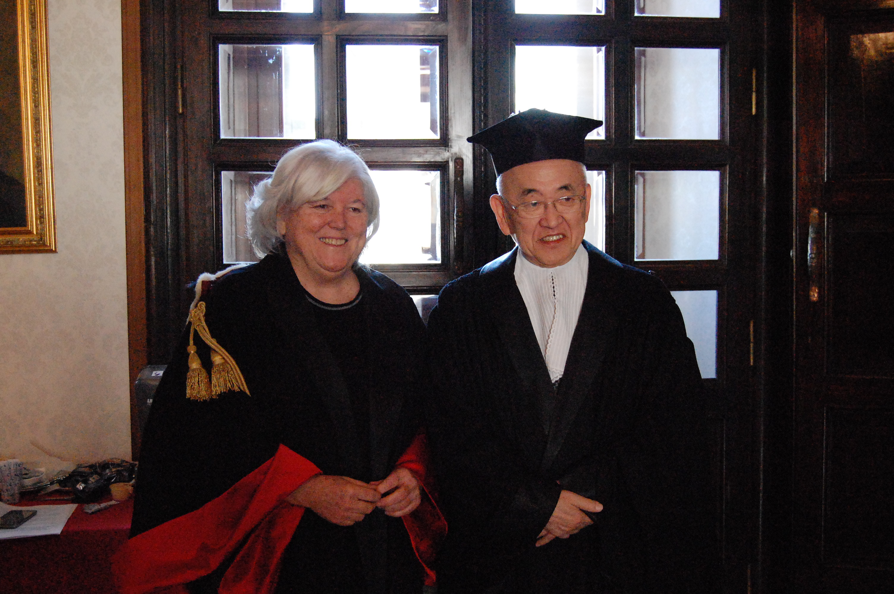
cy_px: 297
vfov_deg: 29.8
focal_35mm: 45
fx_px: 1116
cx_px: 447
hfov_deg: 43.6
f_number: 5
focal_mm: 30
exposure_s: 1/100
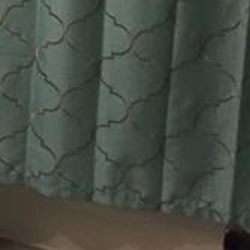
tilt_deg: -12.0
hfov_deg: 13.6
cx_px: -168
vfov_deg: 13.6
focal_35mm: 118
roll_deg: -2.7
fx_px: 964
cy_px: -156
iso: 100
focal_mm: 4.15
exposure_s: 1/30
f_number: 2.2
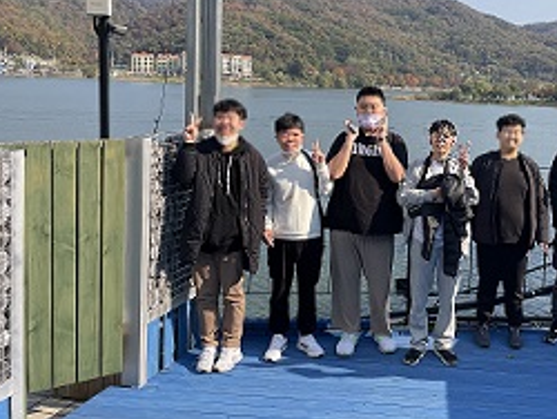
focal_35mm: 42
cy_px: 139
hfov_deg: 42.9
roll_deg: -2.0
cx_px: 437
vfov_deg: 34.1
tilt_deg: -4.5
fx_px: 676
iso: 32
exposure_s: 1/1984
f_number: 1.6
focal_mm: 4.2
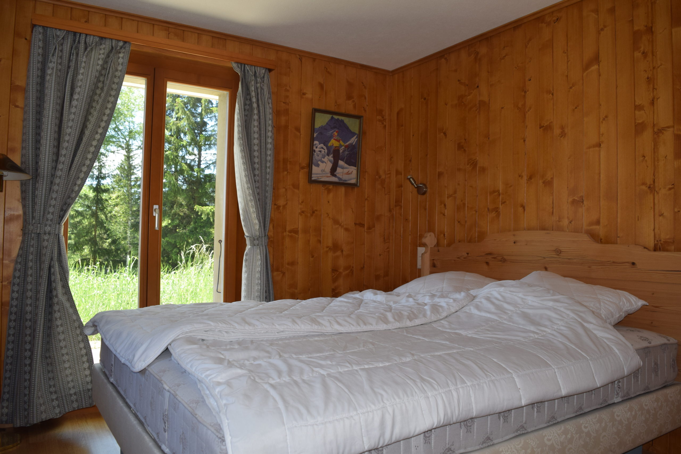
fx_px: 511
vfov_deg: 47.9
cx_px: 340
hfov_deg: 67.4
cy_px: 227
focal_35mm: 27
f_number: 5.6
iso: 280
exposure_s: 1/125
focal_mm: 18
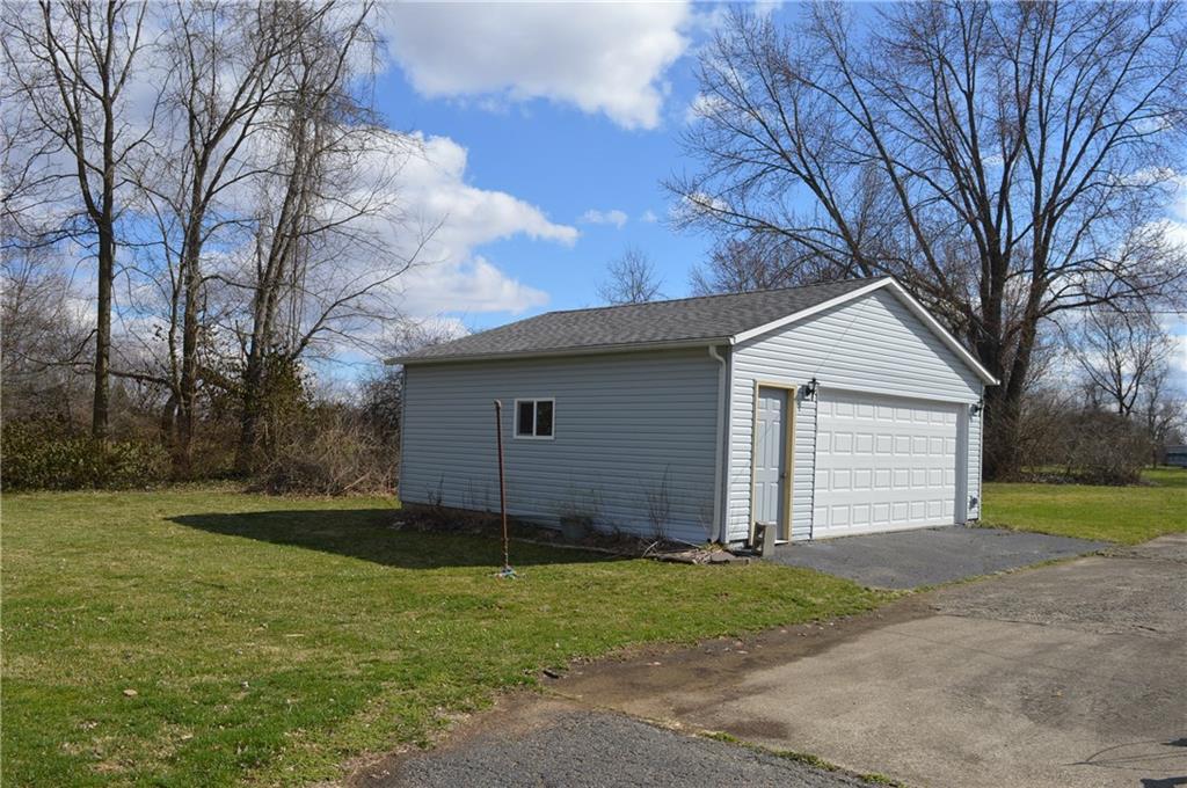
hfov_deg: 67.4
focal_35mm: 27
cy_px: 394
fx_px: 889
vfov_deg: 47.8
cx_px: 594
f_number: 9
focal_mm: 18
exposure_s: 1/320
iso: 100
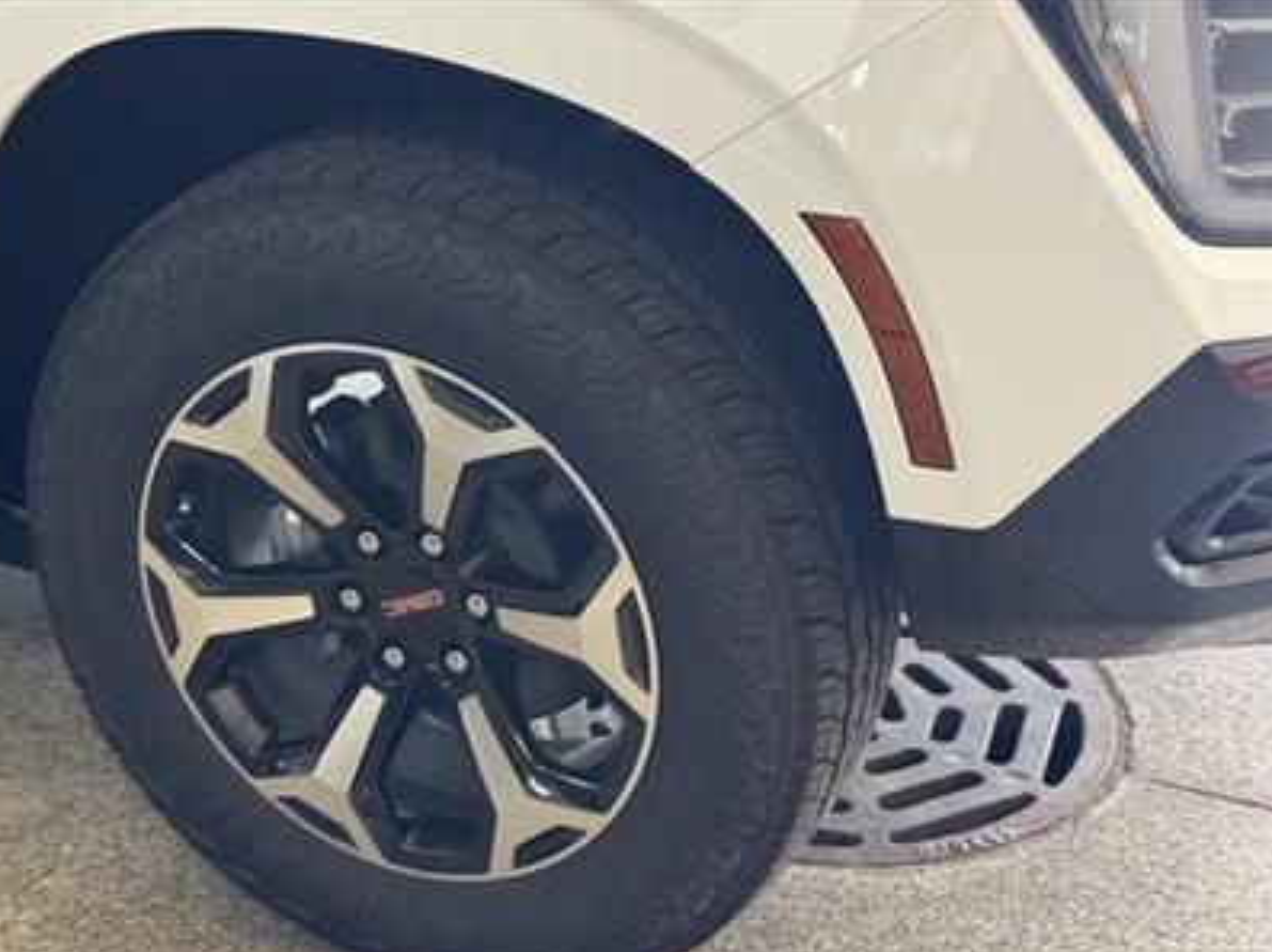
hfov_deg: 31.6
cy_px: 603
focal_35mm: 61
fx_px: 2239
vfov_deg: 23.9
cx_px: 522
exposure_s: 1/60
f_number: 1.78
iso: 100
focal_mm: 6.76
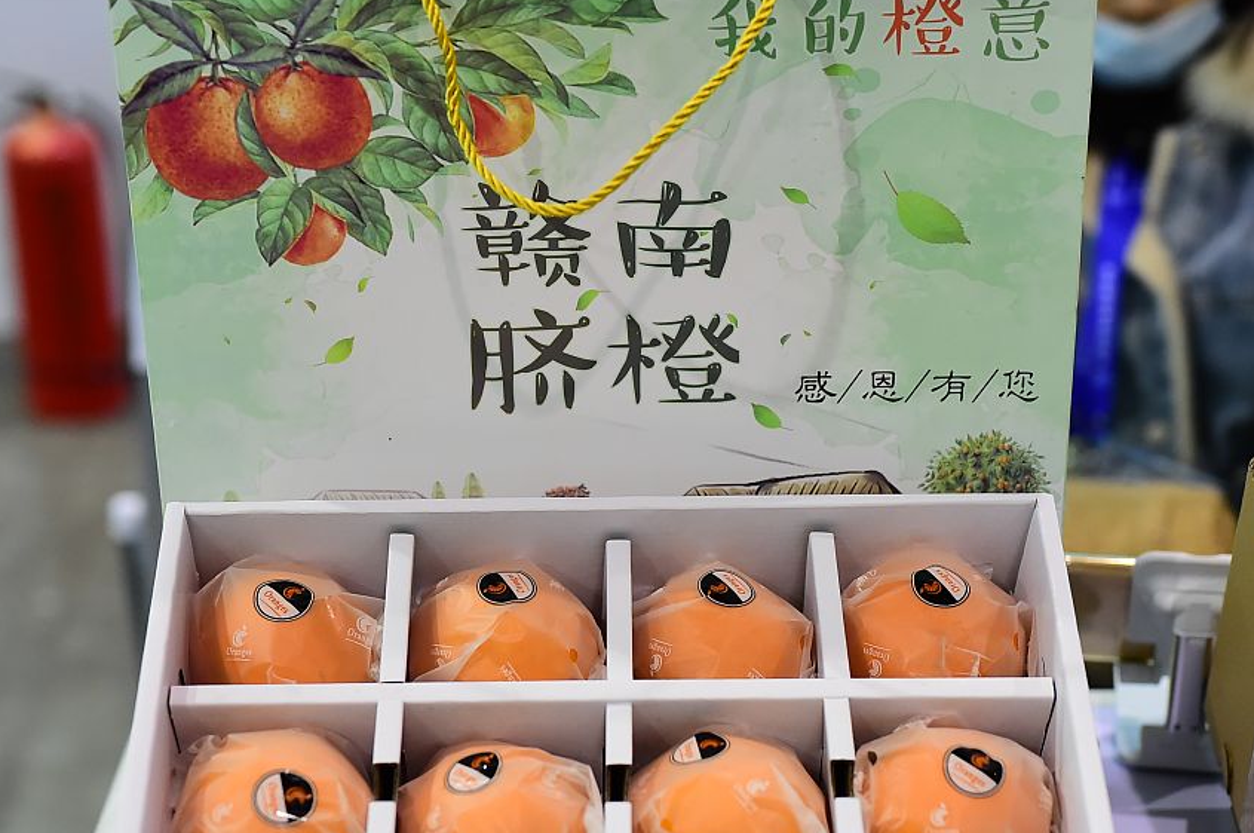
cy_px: 510
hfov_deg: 28.5
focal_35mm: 71
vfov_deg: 19.1
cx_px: 672
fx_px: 2470
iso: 4000
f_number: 2.8
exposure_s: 1/320
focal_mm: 50
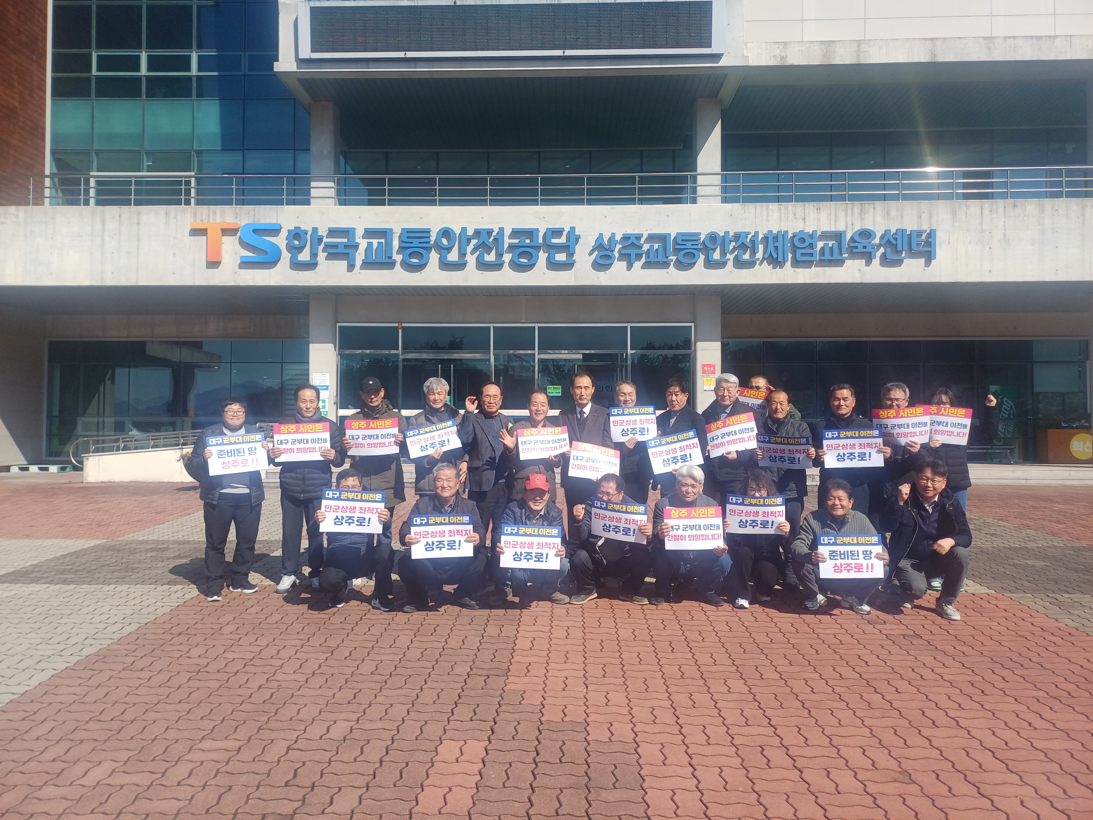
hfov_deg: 69.4
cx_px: 546
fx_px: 789
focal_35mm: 25
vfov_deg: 54.9
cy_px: 410
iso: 50
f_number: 1.8
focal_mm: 4.65
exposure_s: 1/1353
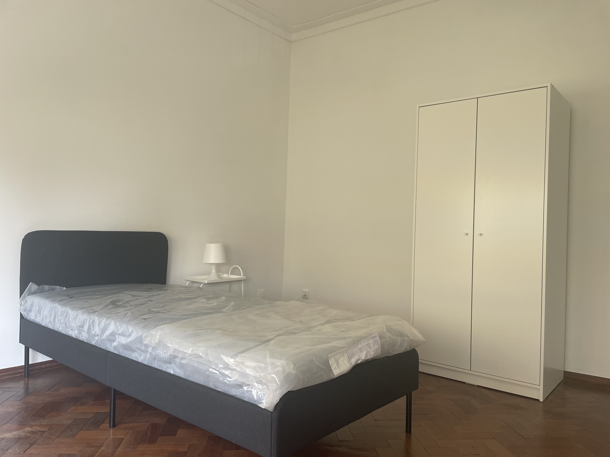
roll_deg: -1.8
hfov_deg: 67.3
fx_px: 458
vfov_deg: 53.1
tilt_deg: -0.4
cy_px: 228
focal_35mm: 26
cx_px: 305
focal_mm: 4.2
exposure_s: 1/121
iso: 50
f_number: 1.6
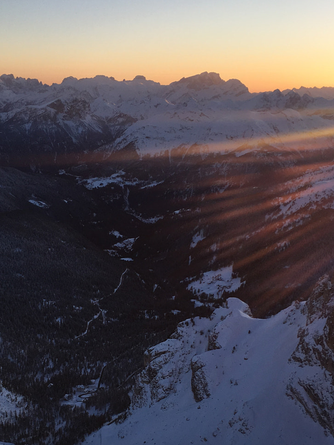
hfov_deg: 30.2
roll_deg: -1.7
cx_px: 143
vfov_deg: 39.0
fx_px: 618
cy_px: 312
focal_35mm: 48
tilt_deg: -19.8
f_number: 2.2
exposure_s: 1/434
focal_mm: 4.15
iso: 25
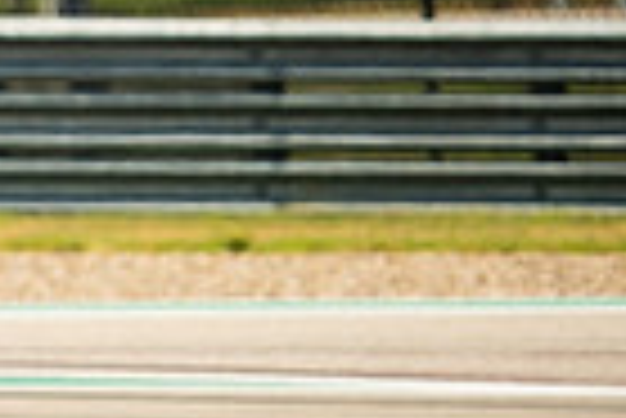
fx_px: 30479
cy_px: 640
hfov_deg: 1.2
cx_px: -513
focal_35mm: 1751
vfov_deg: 0.8
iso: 320
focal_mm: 280
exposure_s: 1/2500
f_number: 2.8
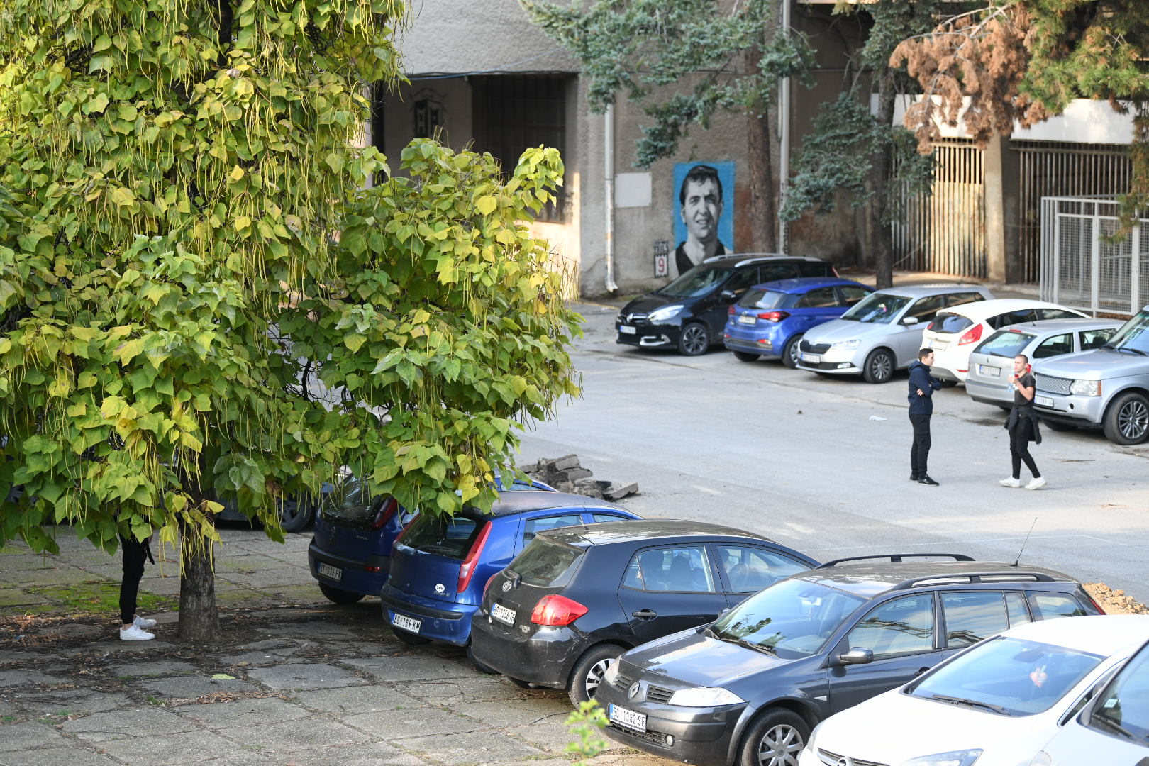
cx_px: 574
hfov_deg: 20.0
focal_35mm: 102
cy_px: 383
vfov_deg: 13.4
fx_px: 3255
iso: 1000
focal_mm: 102
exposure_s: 1/1600
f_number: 2.8
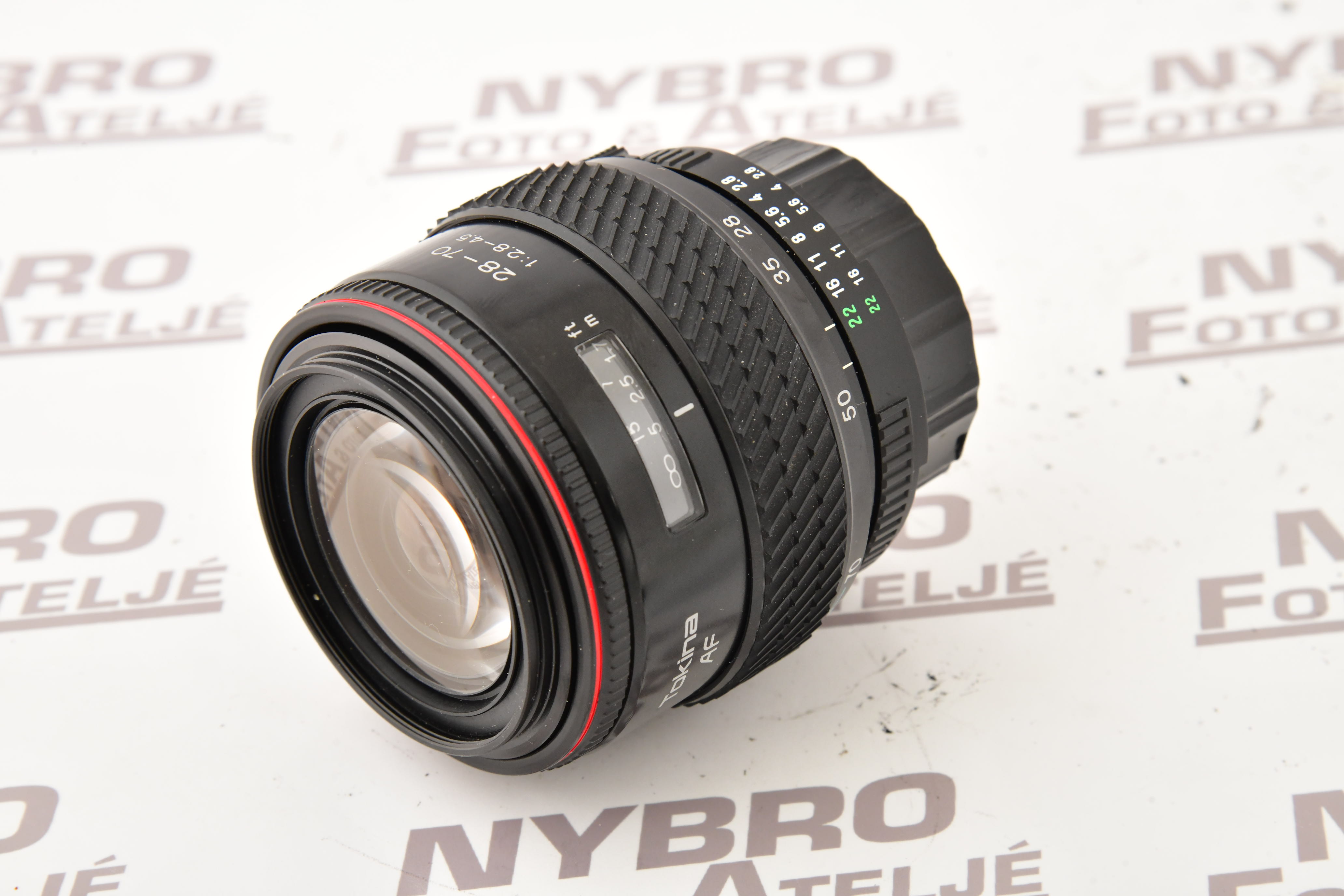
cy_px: 448
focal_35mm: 120
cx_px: 672
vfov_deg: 11.4
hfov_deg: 17.1
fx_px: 4480
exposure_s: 1/160
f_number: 13
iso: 1600
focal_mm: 120
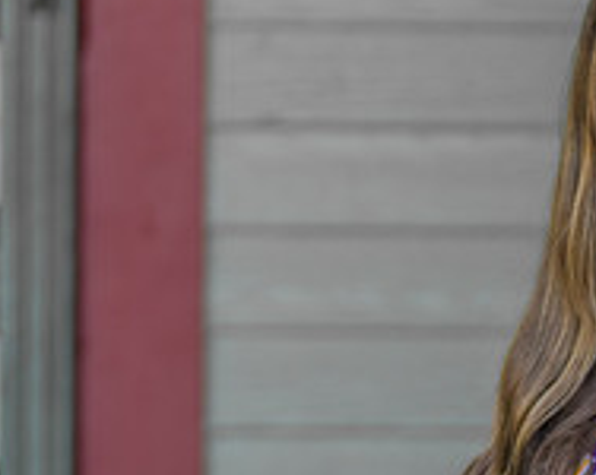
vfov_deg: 3.3
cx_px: 501
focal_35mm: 471
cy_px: 574
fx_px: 8299
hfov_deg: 4.1
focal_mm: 133
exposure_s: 1/320
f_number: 2.8
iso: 125
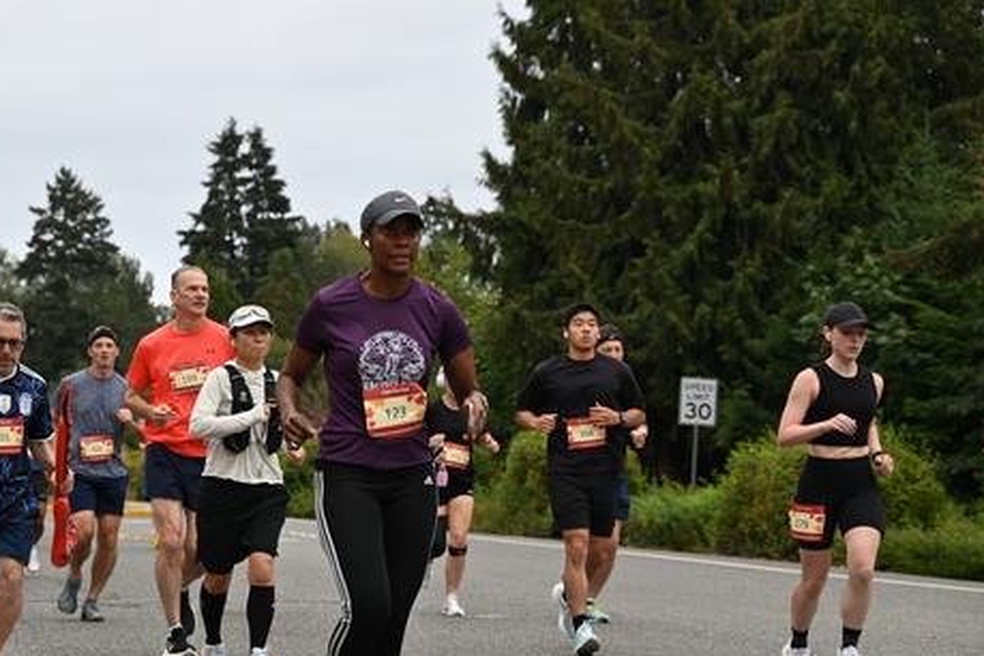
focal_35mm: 109
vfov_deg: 12.6
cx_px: 429
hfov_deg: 18.7
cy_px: 320
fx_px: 2979
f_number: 6.3
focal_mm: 91
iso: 400
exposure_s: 1/200
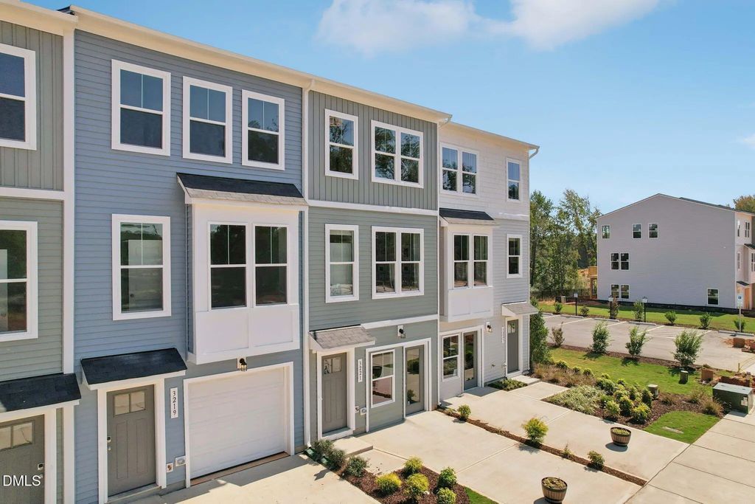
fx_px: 461
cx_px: 378
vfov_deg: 57.2
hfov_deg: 78.6
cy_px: 252
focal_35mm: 22
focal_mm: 8.4
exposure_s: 1/240
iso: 100
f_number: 2.8
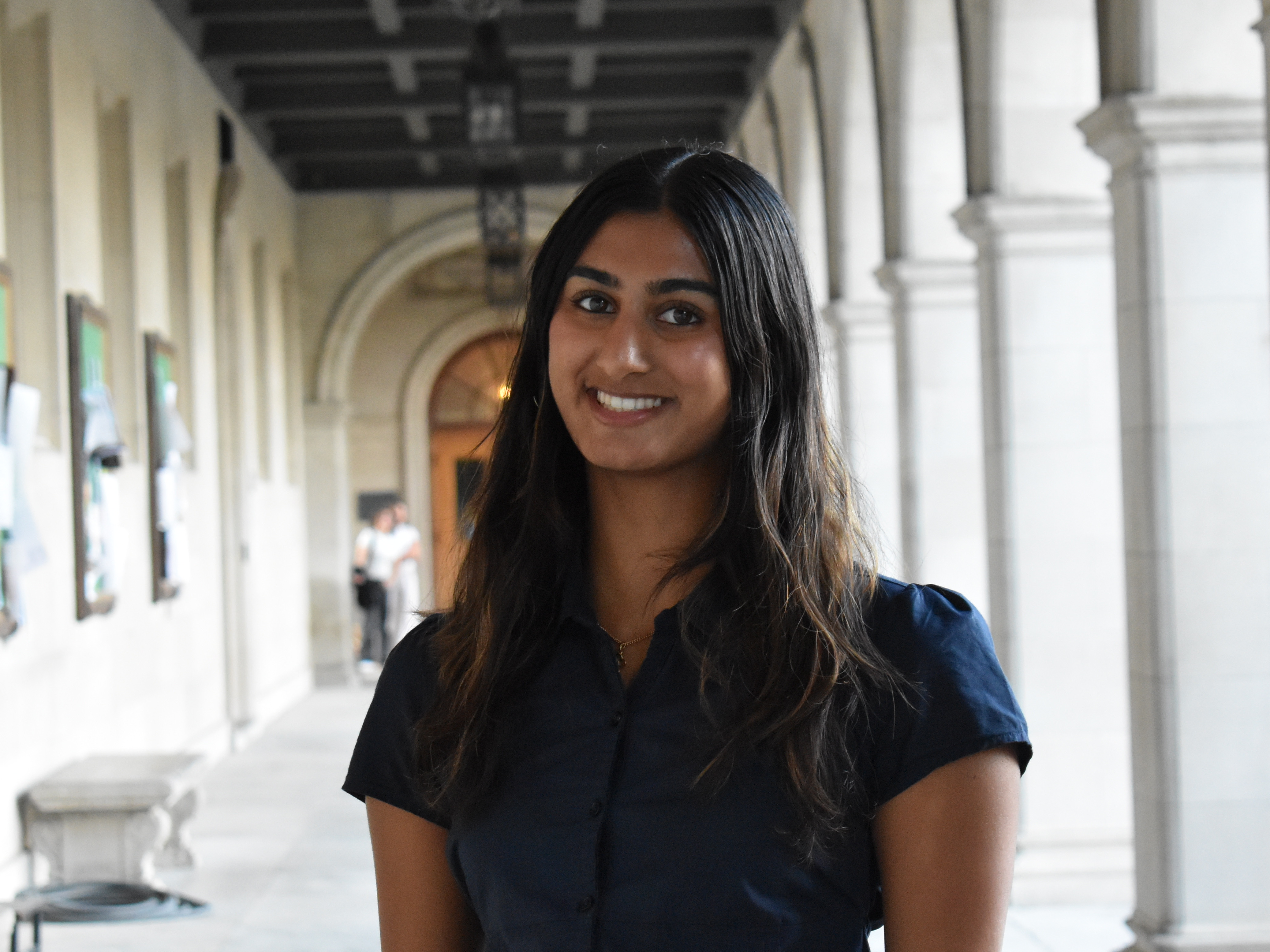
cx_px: 652
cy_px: 477
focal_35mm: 115
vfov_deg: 12.9
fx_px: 4208
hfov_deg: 17.2
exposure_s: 1/250
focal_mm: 55
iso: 3200
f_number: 5.6
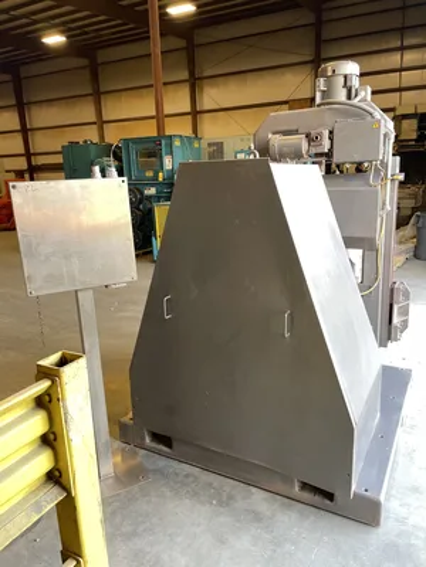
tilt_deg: -13.0
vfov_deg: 67.3
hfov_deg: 53.1
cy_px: 284
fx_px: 427
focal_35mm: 26
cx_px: 213
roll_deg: +0.8
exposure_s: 1/117
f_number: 1.6
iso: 125
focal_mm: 4.2
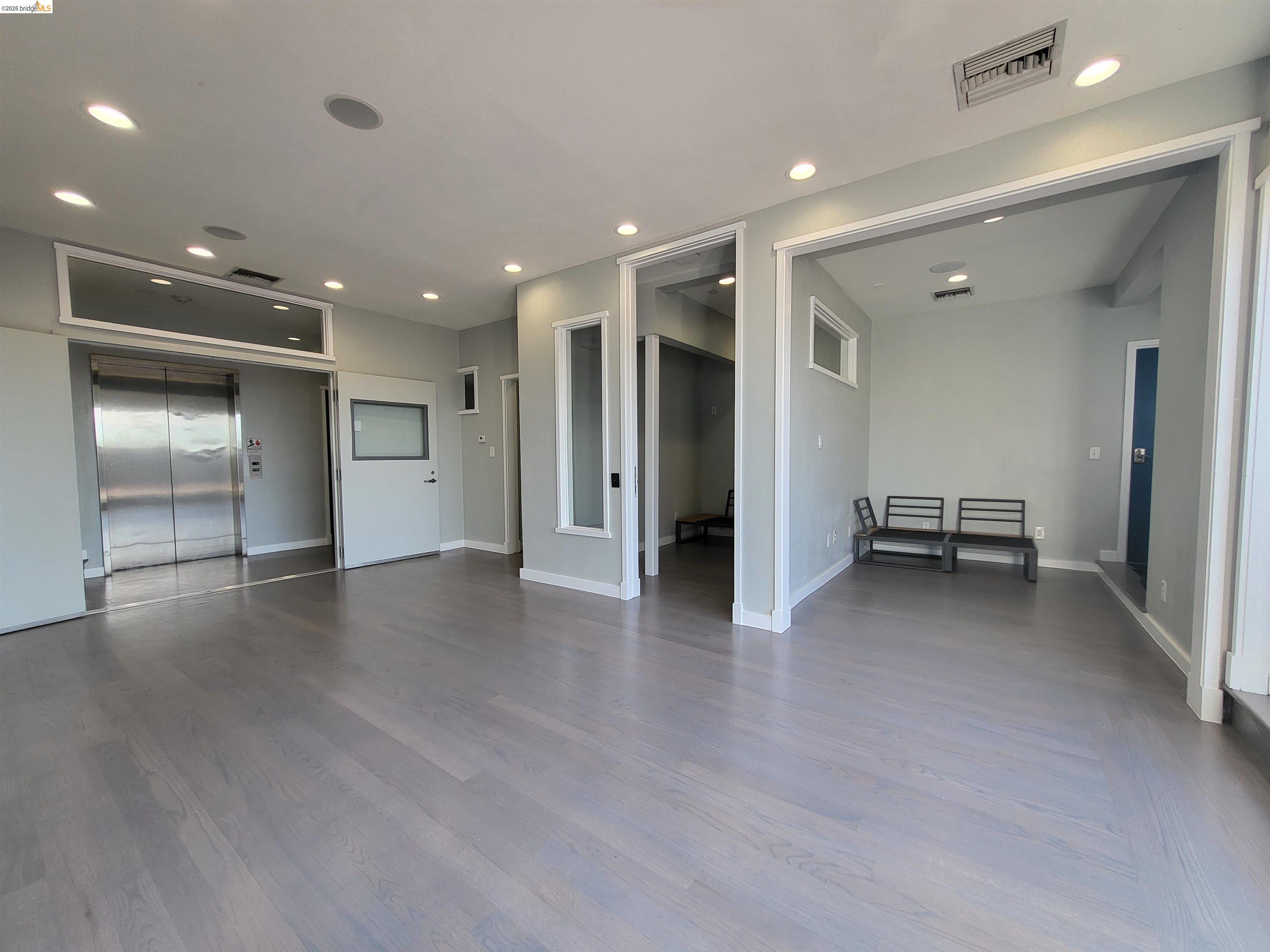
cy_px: 476
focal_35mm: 13
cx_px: 635
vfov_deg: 89.9
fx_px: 477
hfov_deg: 106.2
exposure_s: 1/60
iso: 32
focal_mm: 1.74
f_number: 2.2
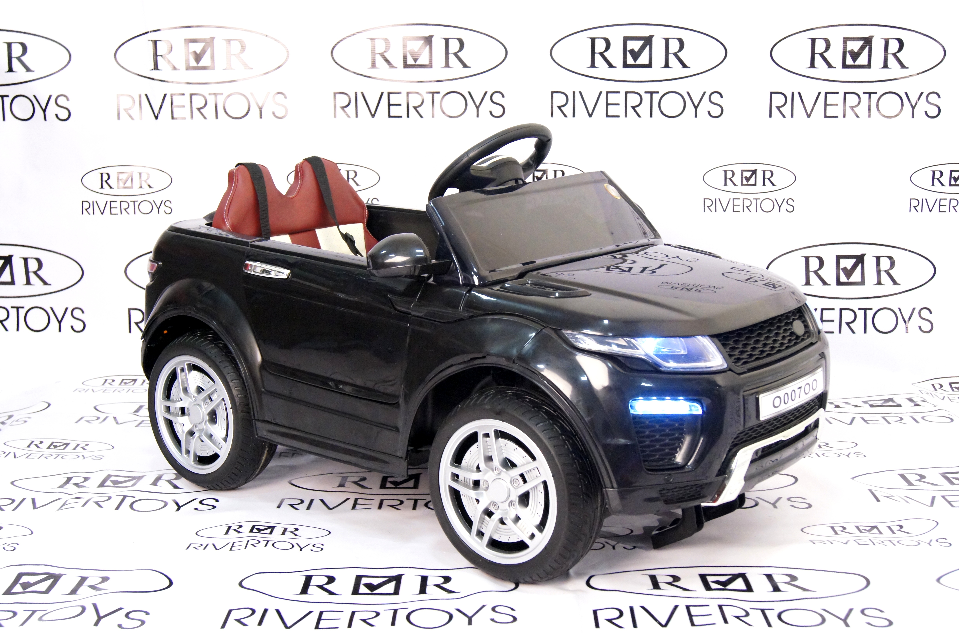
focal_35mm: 45
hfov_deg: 43.6
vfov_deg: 29.8
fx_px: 1197
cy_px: 318
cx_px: 480
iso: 3200
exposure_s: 1/60
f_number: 6.3
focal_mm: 30
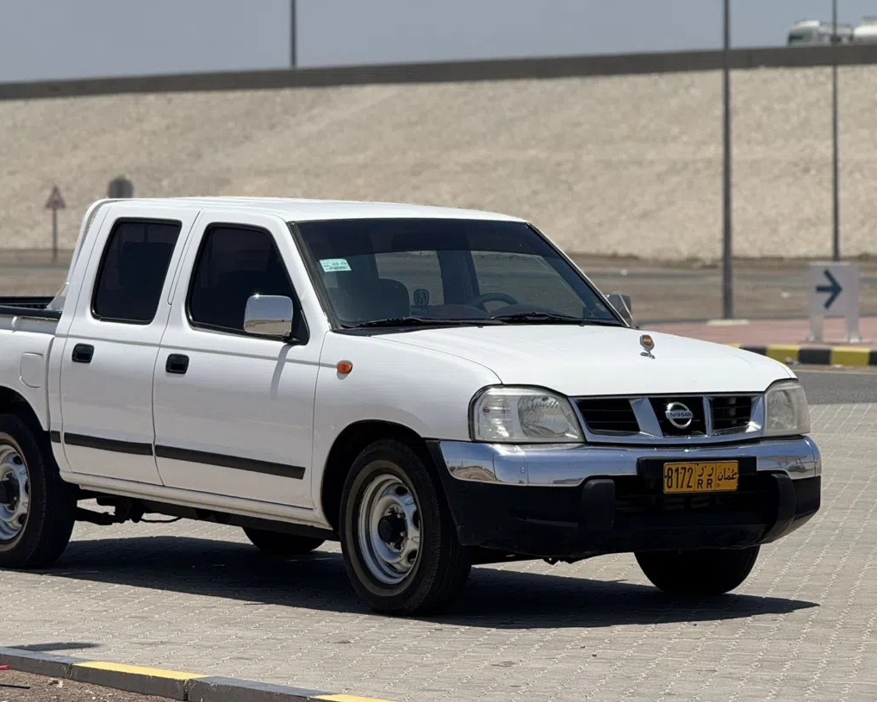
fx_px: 4076
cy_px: 143
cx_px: 437
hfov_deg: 12.3
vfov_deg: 9.8
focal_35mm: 157
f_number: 2.8
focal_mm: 15.66
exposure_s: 1/2439
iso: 50
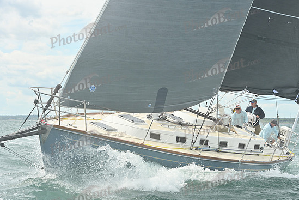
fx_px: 790
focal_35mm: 95
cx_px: 155
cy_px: 105
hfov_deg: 21.4
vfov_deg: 14.4
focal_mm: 90
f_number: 8
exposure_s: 1/1250
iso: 320
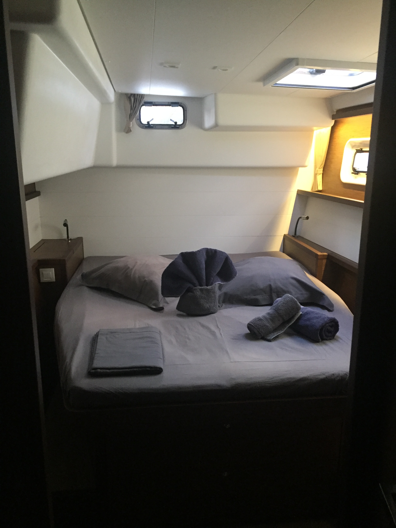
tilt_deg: -13.8
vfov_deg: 61.7
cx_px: 198
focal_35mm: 29
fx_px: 442
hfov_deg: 48.2
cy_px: 264
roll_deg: -0.9
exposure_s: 1/25
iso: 250
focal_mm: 4.15
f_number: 2.2
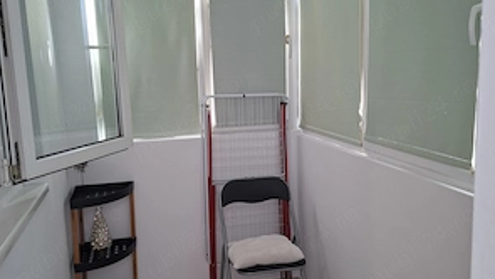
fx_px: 446
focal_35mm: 34
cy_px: 146
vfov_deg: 34.7
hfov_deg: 58.0
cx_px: 245
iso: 250
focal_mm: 5.54
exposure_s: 1/50
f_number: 1.8
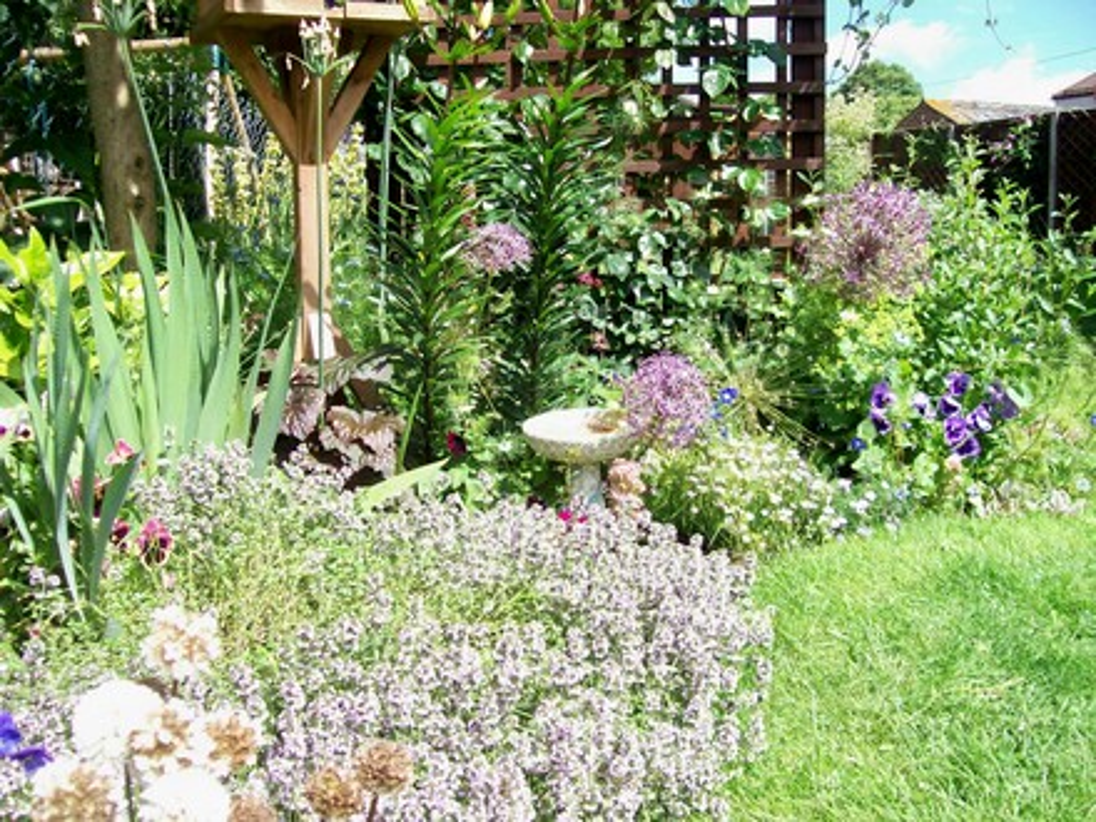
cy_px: 411
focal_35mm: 36
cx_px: 548
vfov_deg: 39.7
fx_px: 1140
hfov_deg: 51.4
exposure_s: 1/628
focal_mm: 6
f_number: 2.7
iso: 80
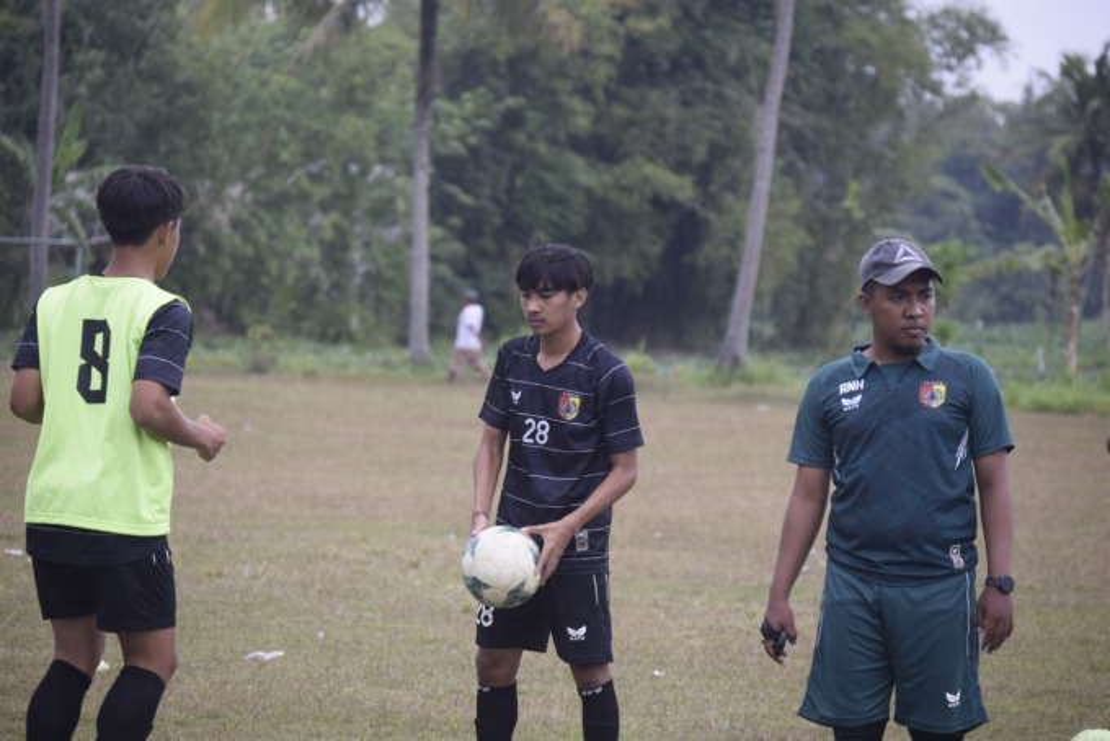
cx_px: 555
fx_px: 5552
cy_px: 370
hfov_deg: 11.4
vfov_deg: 7.6
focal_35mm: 180
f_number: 4.8
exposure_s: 1/250
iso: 400
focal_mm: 120
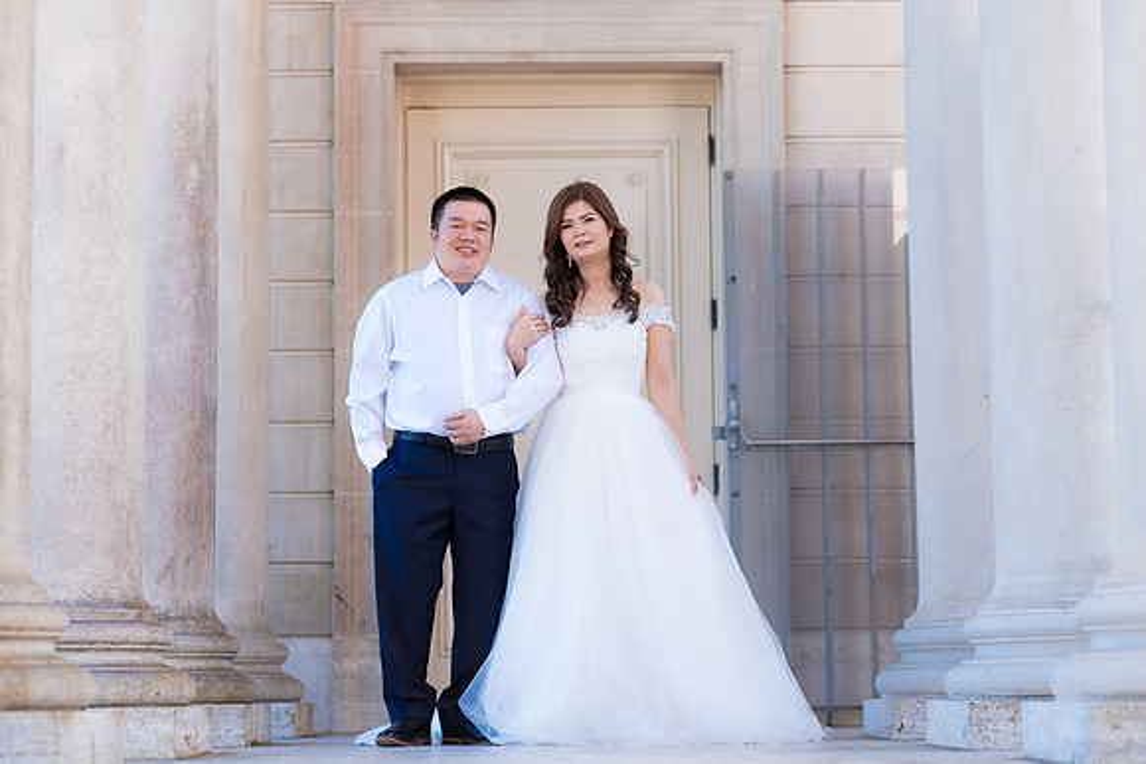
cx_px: 601
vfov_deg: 14.7
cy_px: 385
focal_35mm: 93
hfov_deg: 21.8
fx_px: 2971
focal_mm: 56
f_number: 2
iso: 160
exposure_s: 1/500
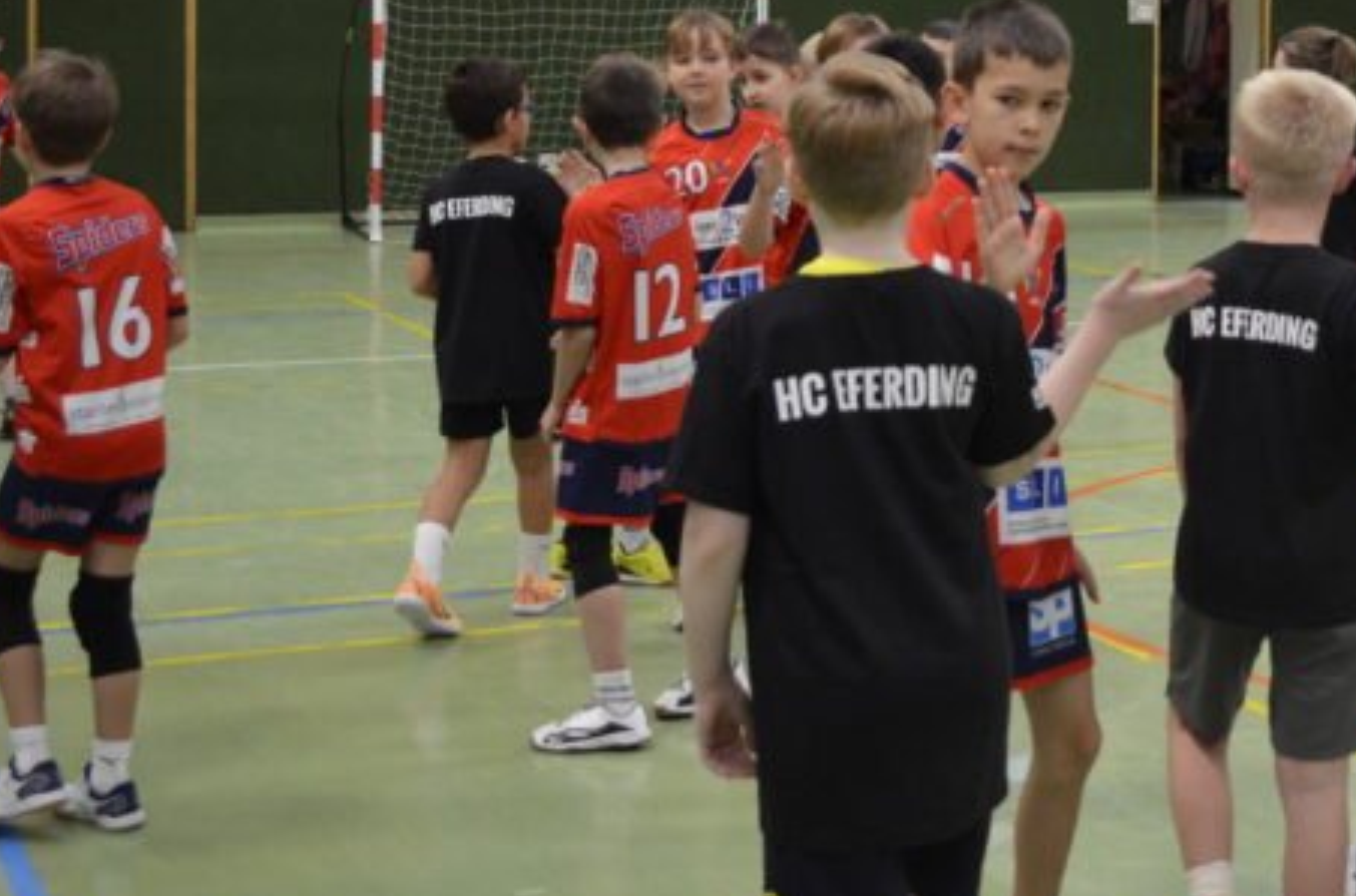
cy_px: 84
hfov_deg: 26.4
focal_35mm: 75
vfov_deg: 17.8
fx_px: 2817
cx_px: 1164
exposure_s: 1/400
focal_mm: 22
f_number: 3.8
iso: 1600
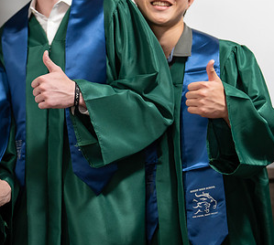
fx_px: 859
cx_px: 63
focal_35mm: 101
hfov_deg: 18.0
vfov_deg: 16.3
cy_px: 90
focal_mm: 50
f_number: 1.2
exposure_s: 1/320
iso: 500
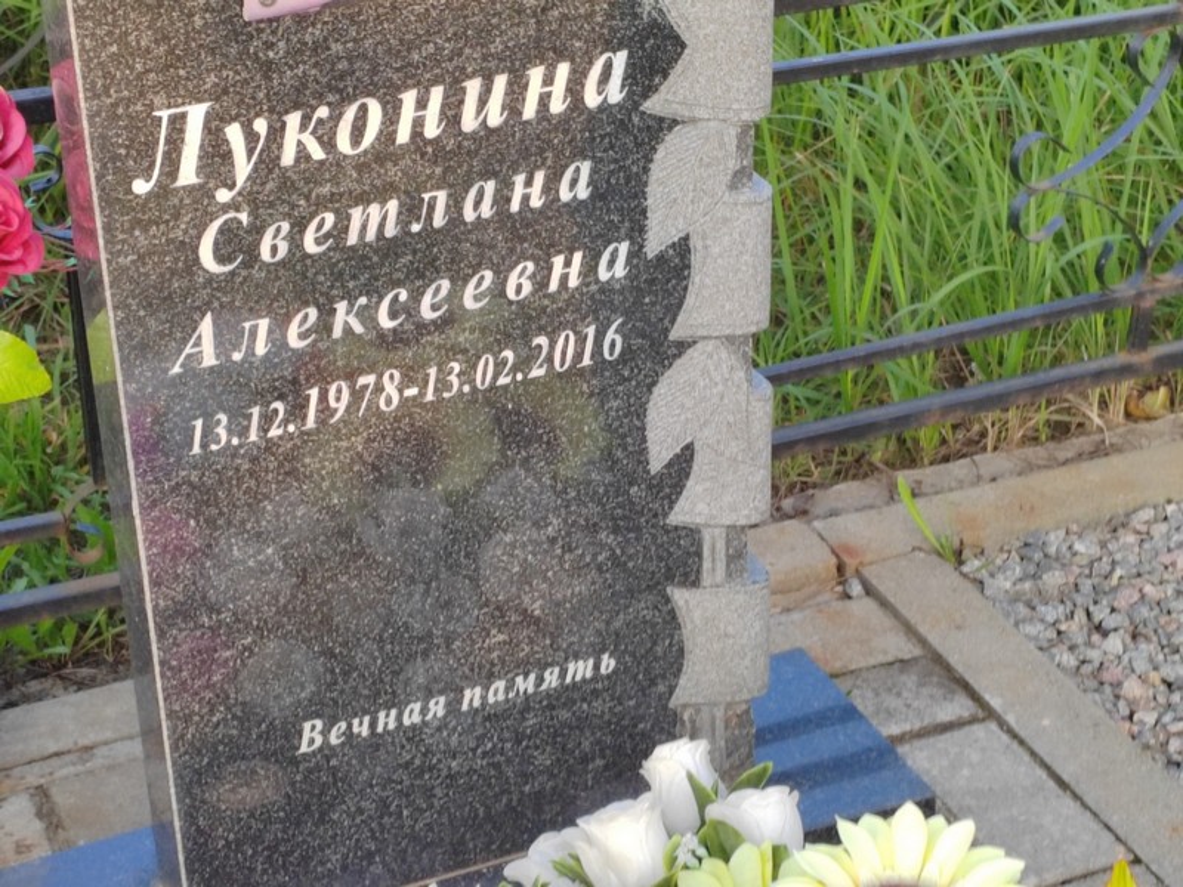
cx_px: 592
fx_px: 2802
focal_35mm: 82
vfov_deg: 18.0
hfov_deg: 23.8
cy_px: 444
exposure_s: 1/130
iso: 100
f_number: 1.9
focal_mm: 5.52
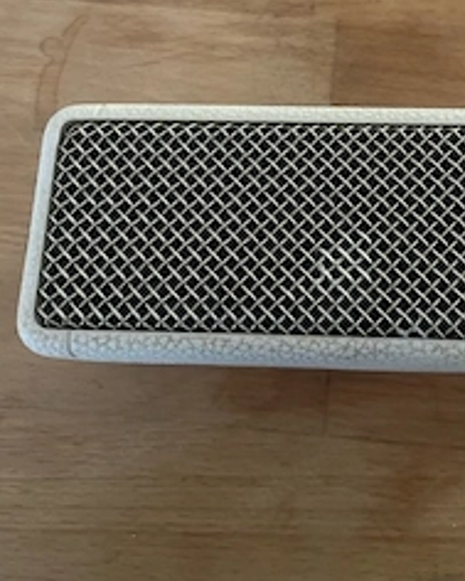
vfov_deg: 41.0
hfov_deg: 34.6
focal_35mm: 43
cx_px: 315
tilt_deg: -71.0
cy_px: 113
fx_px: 739
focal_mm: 5.1
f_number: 1.6
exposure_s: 1/30
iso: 640
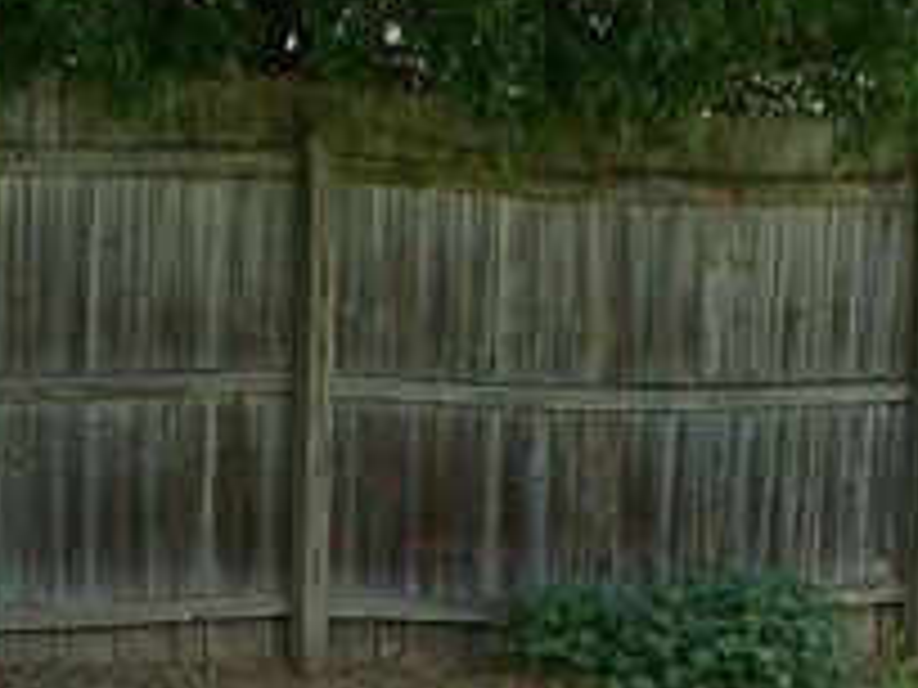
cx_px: 832
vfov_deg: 7.8
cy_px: 1412
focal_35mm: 181
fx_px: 4800
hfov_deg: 10.9
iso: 64
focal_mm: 7.54
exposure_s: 1/200
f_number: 2.8
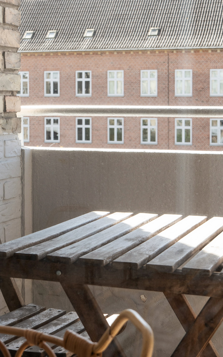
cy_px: 157
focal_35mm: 75
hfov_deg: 17.4
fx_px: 729
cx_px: 107
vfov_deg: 27.5
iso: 1000
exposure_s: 1/200
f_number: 10
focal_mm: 42
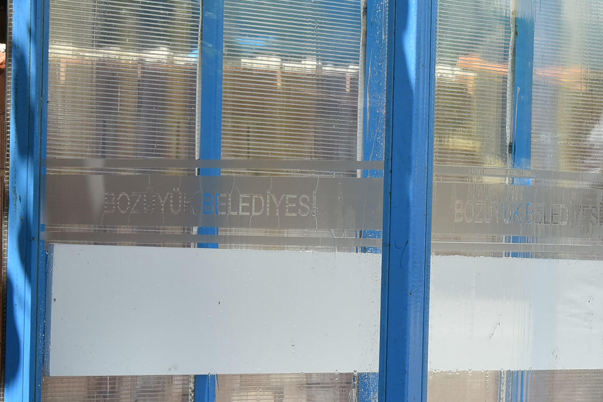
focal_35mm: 219
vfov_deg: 6.3
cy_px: 265
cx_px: 501
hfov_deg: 9.4
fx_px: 3668
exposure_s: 1/640
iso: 1000
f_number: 13
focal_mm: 92
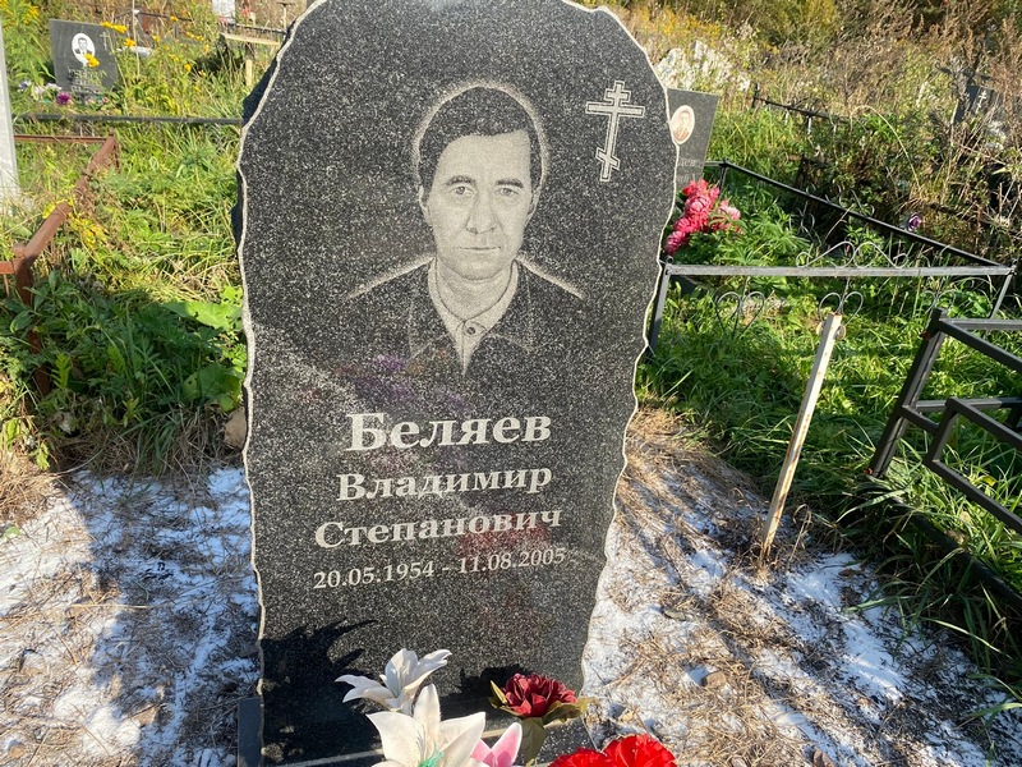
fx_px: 768
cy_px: 384
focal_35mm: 26
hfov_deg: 67.3
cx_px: 511
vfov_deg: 53.1
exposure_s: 1/1053
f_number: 1.8
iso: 32
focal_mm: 4.25
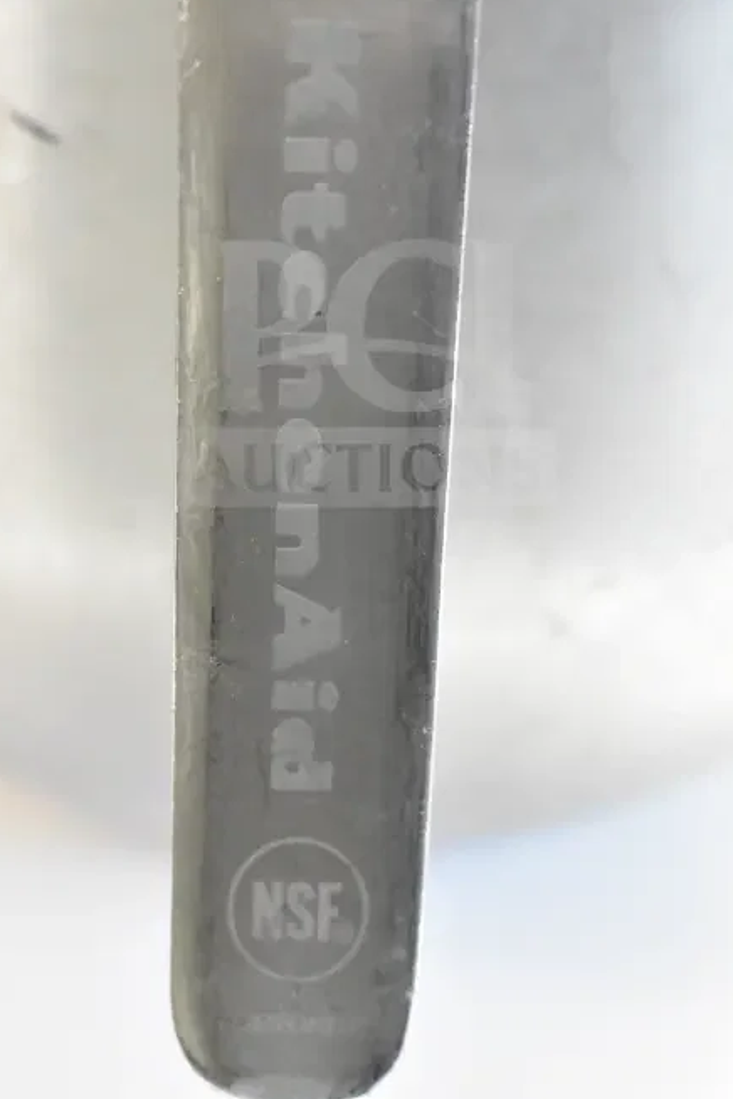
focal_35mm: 63
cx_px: 366
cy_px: 374
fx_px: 1924
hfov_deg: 21.6
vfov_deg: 31.7
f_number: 6.3
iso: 6400
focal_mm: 30
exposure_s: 1/160
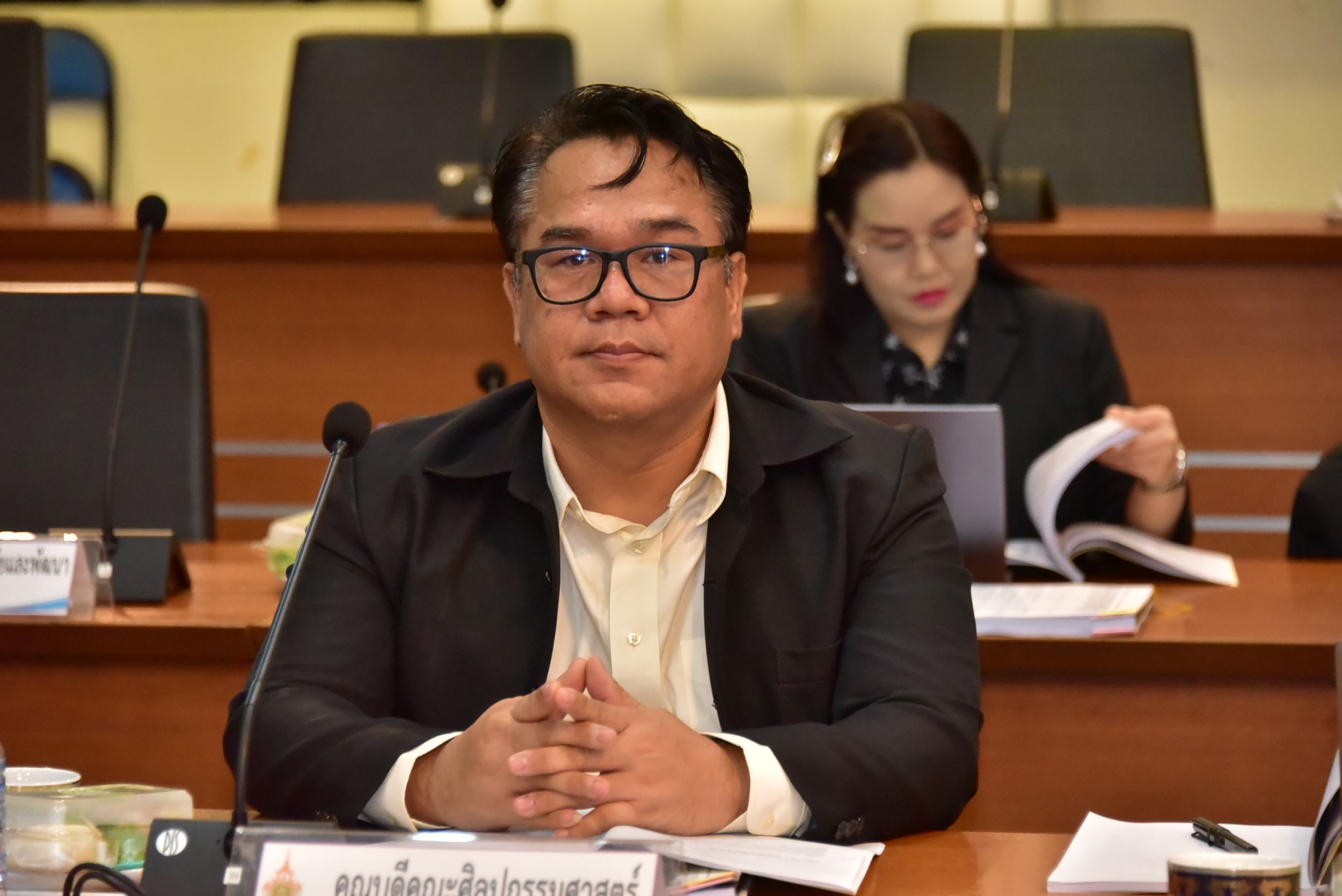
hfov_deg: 12.1
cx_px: 671
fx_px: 6339
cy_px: 448
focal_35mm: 170
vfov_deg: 8.1
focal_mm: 170
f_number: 5.6
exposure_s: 1/200
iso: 8000
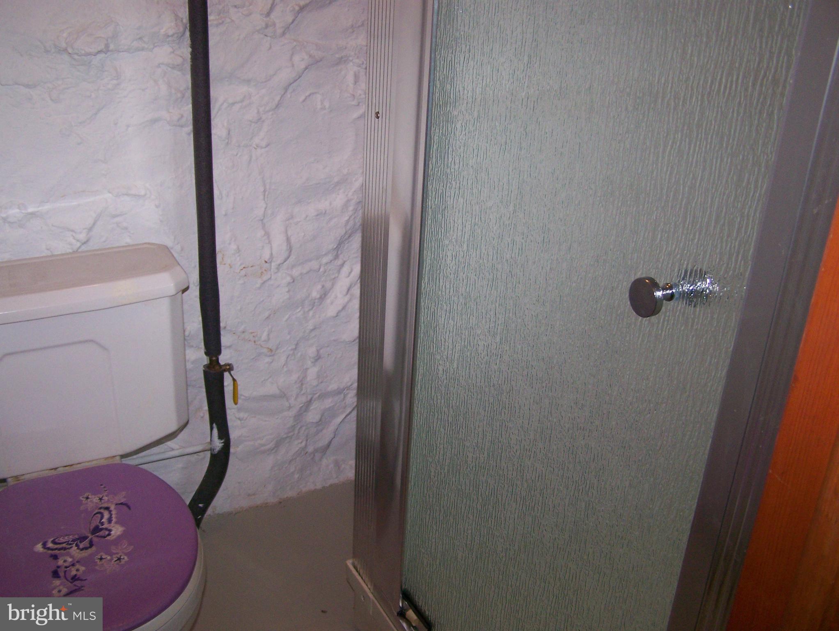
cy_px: 316
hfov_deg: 48.9
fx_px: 922
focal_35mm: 38
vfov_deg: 37.8
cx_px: 420
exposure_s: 1/60
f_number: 2.8
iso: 160
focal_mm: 6.3
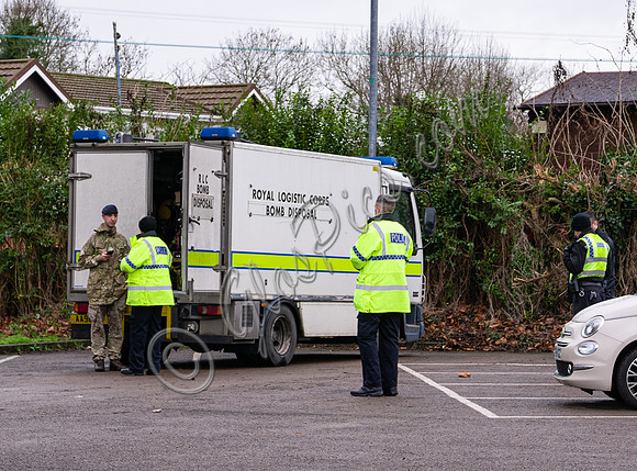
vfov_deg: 10.7
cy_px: 240
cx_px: 326
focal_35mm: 137
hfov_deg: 14.4
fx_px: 2514
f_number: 3.5
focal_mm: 34
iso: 200
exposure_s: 1/125
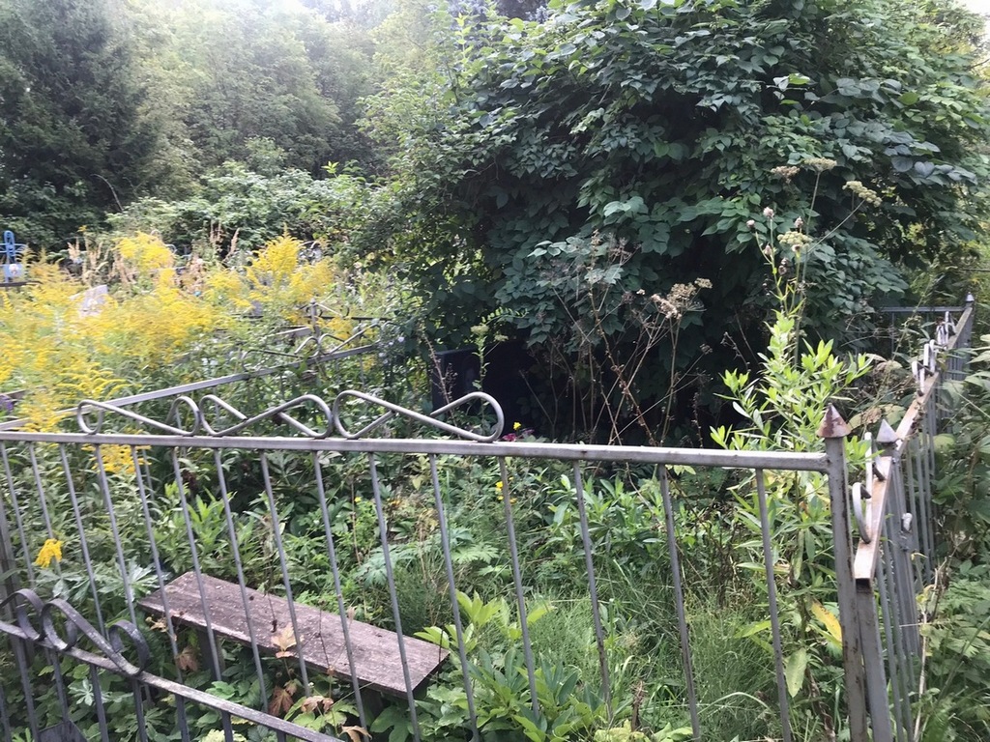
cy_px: 371
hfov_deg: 63.4
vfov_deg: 49.7
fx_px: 801
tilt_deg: -7.2
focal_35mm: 28
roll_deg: -1.1
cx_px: 495
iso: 25
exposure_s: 1/90
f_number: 1.8
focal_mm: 3.99
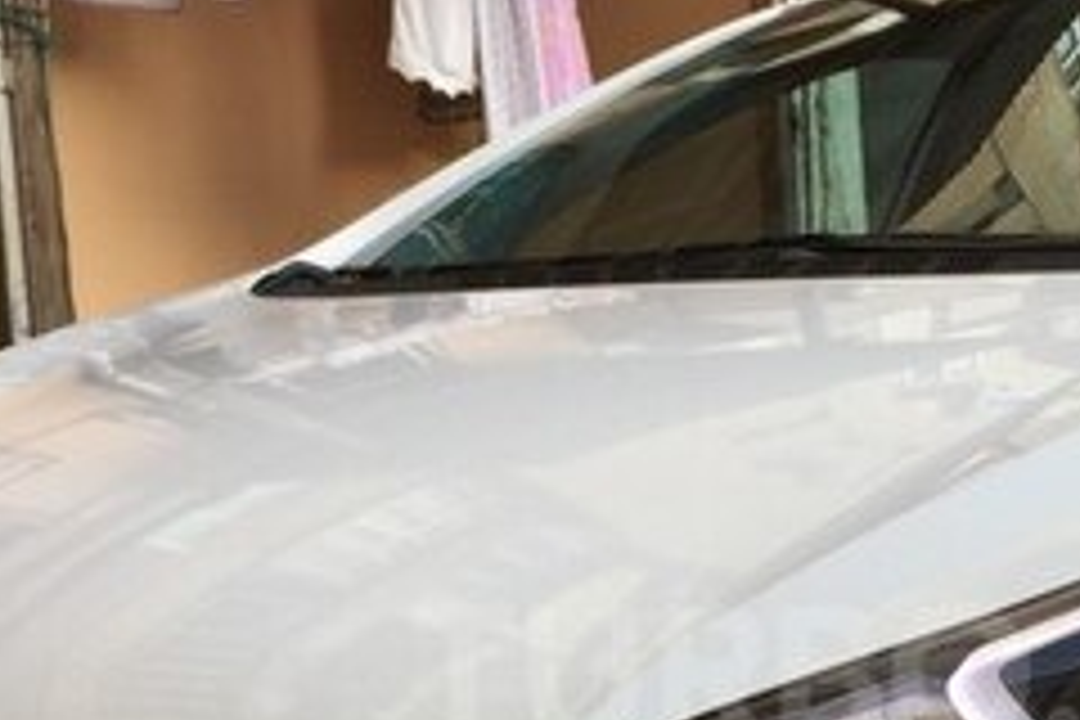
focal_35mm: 83
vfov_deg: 16.2
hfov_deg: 24.1
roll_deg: +1.7
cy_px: 673
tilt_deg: -6.7
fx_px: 2490
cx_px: 873
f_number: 2.2
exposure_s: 1/278
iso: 32
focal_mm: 4.15
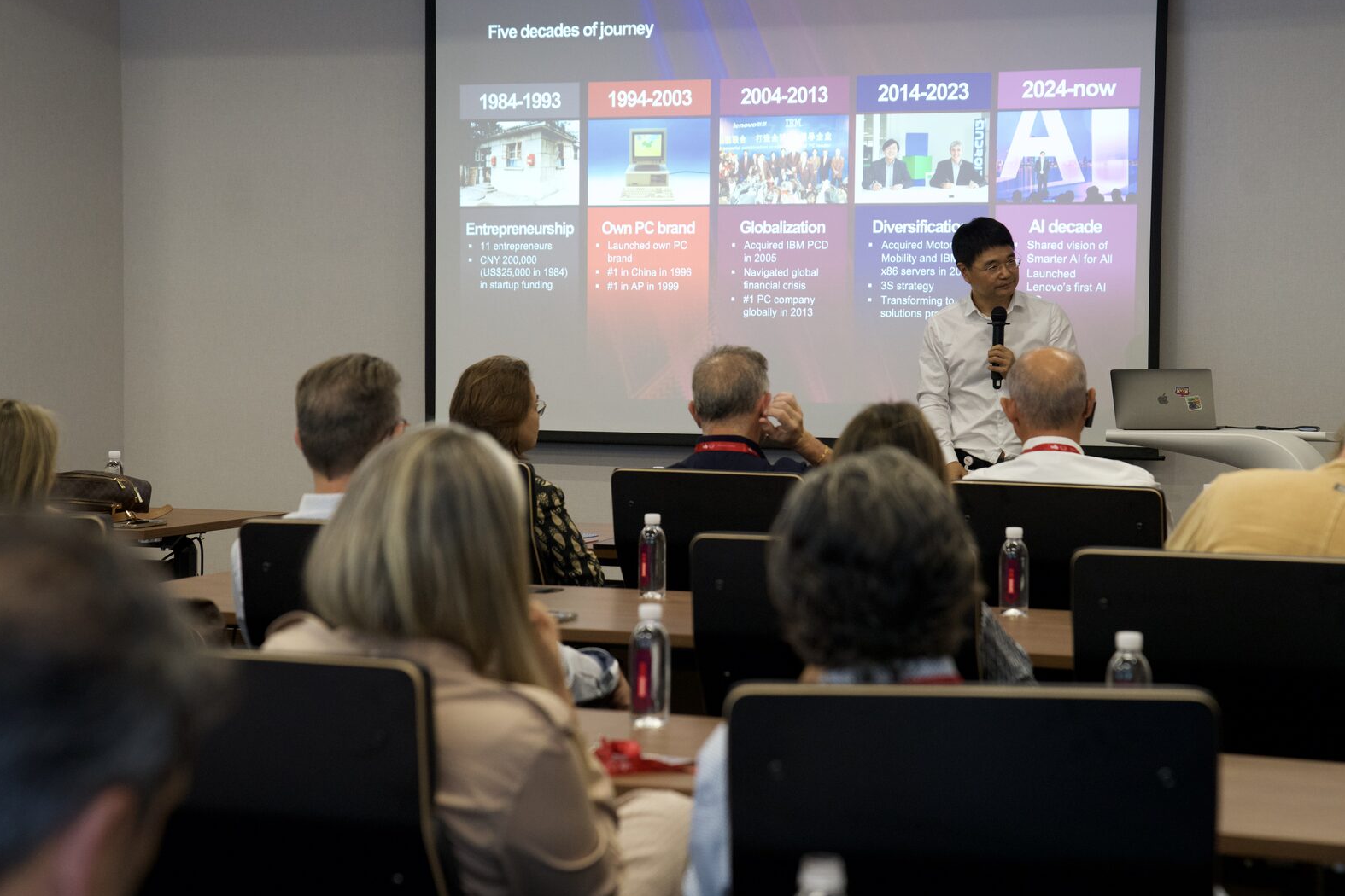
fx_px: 2989
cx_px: 722
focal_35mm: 80
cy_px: 433
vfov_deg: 17.1
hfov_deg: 25.4
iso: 2000
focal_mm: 70
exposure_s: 1/160
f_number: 4
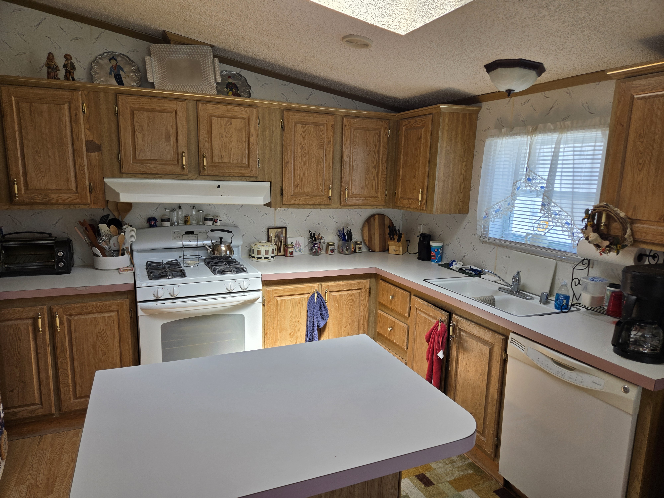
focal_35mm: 23
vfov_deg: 58.9
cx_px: 332
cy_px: 249
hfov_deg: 73.9
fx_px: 441
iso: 50
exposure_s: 1/180
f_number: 1.8
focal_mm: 5.4
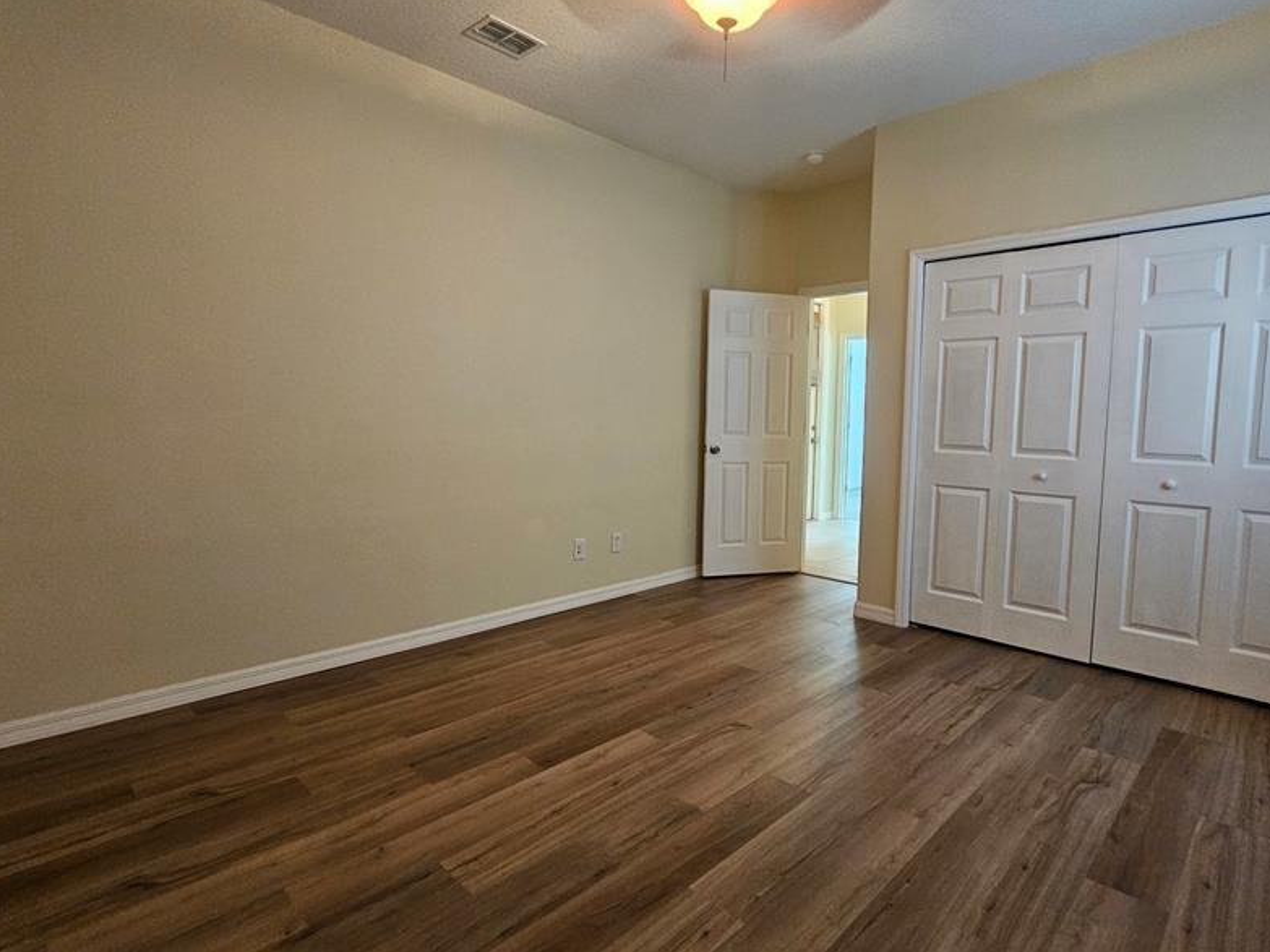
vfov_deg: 74.7
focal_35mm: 17
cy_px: 461
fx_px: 624
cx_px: 659
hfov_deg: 91.0
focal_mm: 2.2
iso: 500
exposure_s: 1/30
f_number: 2.2
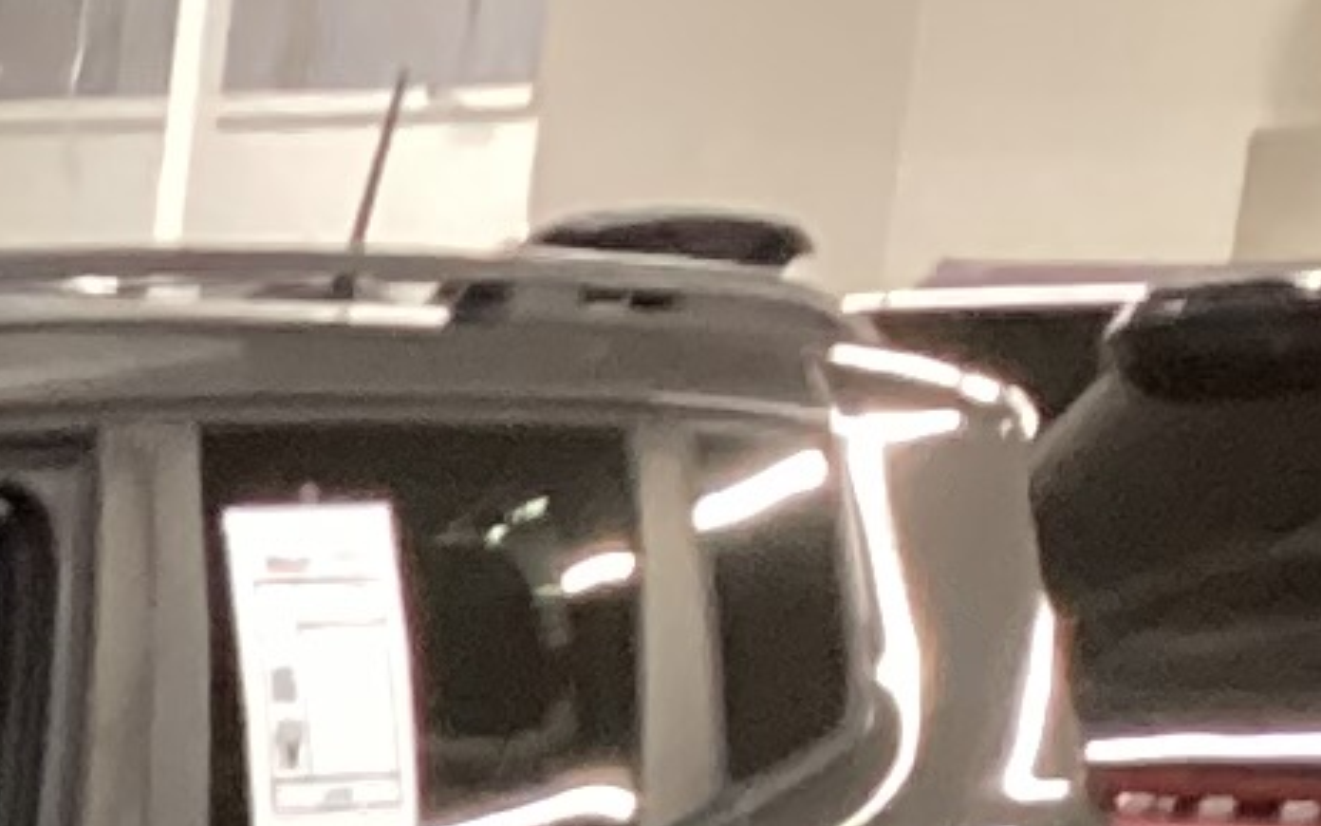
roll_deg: -0.1
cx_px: -3026
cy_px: 3409
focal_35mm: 231
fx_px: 8316
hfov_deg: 7.6
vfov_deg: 5.0
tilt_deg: -21.0
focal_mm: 3.3
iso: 320
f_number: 2.4
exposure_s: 1/40
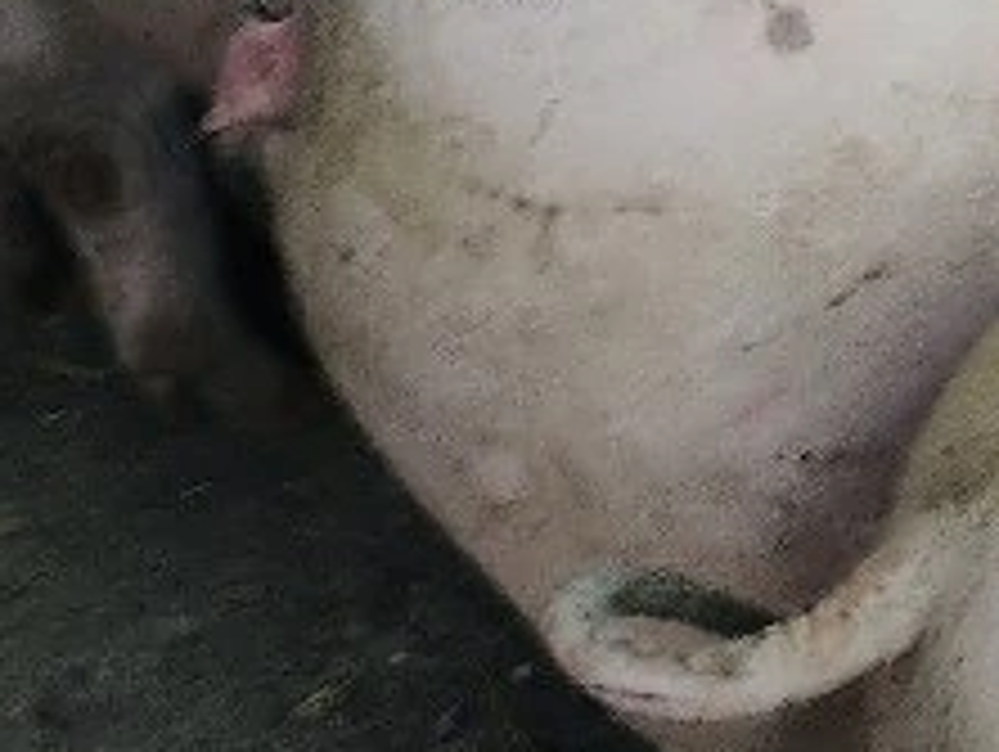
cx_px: 1958
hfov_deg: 13.5
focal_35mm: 126
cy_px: -61
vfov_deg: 11.6
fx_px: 3640
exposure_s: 1/50
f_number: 1.8
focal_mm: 4.26
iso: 156
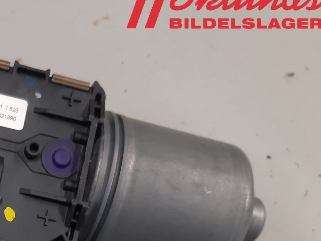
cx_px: -4
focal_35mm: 53
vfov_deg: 26.5
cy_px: 220
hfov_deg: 33.0
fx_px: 492
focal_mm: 3.93
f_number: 1.7
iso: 125
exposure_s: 1/50
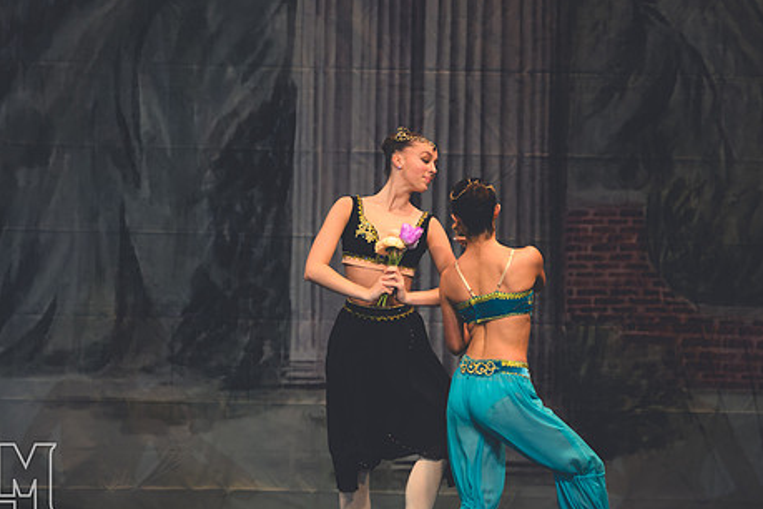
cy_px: 288
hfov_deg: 5.4
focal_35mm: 379
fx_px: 8032
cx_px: 359
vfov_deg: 3.6
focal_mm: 200
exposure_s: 1/500
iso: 640
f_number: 2.8
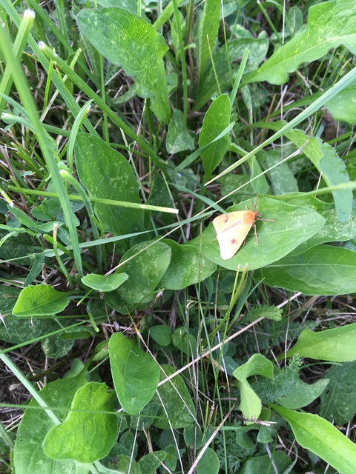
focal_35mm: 29
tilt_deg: -63.6
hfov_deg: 48.2
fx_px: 398
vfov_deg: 61.7
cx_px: 178
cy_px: 237
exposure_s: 1/110
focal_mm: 4.15
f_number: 2.2
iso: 25
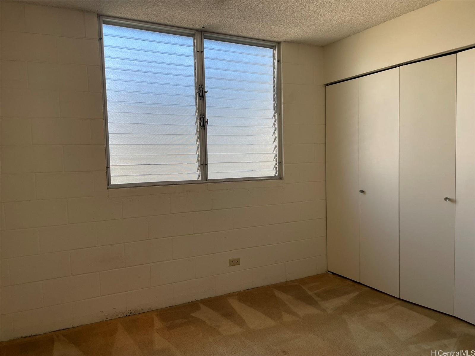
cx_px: 238
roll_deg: +1.7
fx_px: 357
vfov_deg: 53.1
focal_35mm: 26
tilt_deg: -3.1
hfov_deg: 67.3
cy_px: 178
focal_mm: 4.2
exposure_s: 1/256
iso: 32
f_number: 1.6
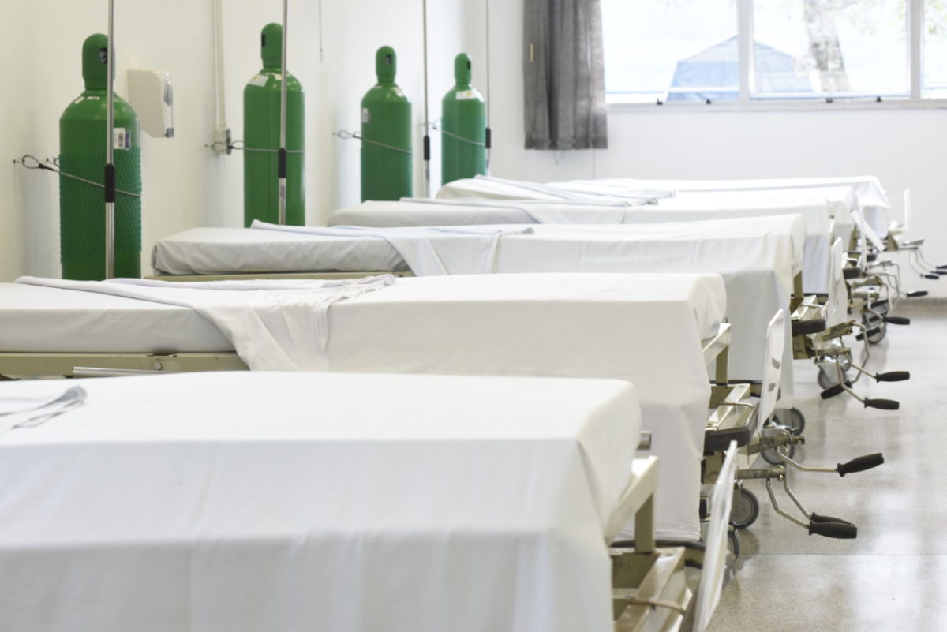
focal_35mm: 80
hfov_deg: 25.4
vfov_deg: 17.1
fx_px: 2105
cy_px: 316
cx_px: 474
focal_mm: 80
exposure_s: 1/100
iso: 2000
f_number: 9
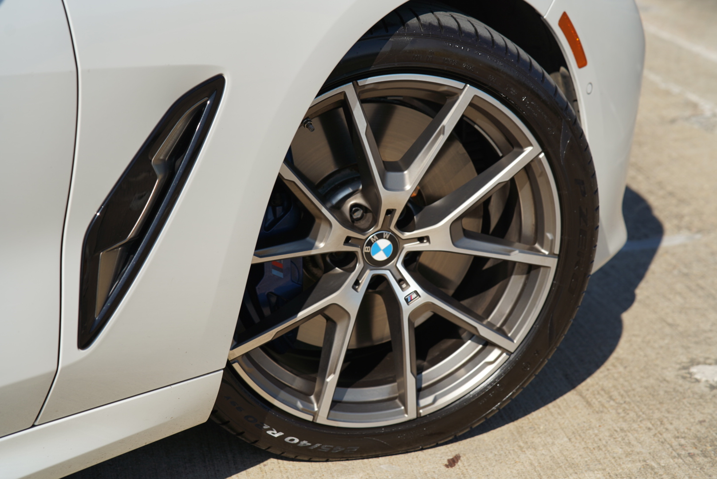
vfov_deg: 16.1
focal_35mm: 85
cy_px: 240
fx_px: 1694
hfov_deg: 23.9
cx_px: 358
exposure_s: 1/640
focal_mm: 85
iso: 100
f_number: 4.5
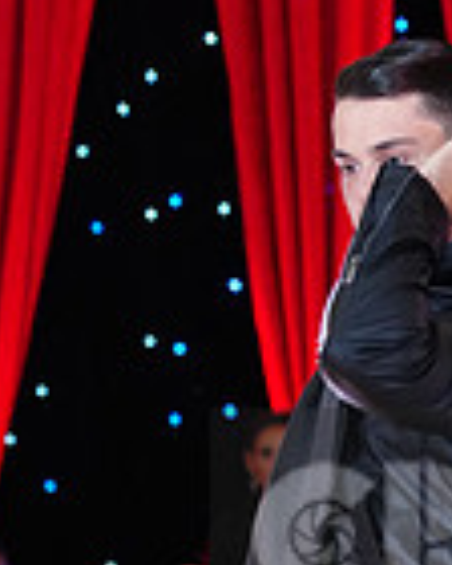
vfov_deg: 5.1
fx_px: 6354
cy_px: 545
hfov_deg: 4.0
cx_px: 769
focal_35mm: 380
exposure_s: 1/250
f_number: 4
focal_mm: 98
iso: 2500
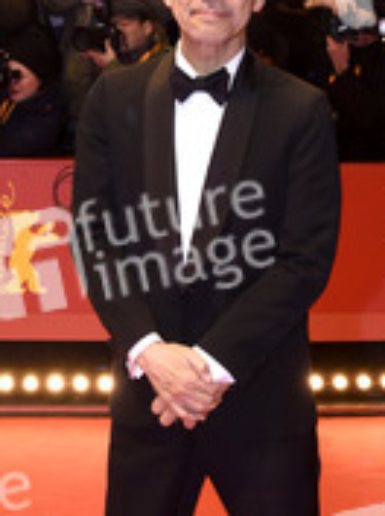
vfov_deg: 25.6
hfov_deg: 19.5
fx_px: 1118
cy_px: 396
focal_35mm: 75
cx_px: 210
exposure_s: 1/125
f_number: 5
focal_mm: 23
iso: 1250
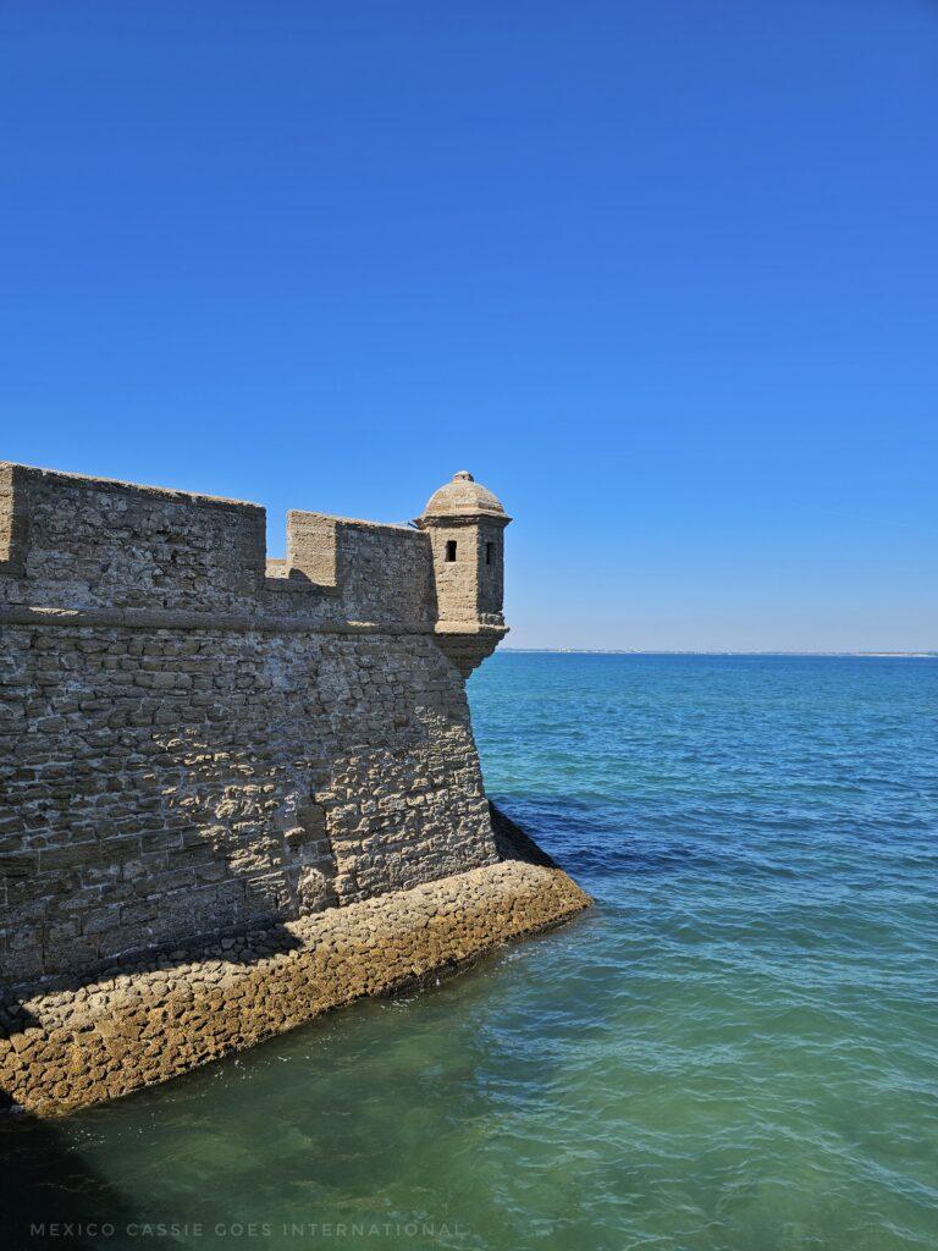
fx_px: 831
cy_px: 626
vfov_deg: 73.9
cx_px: 469
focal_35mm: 23
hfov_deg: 58.9
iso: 10
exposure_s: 1/779
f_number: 1.7
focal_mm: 6.3
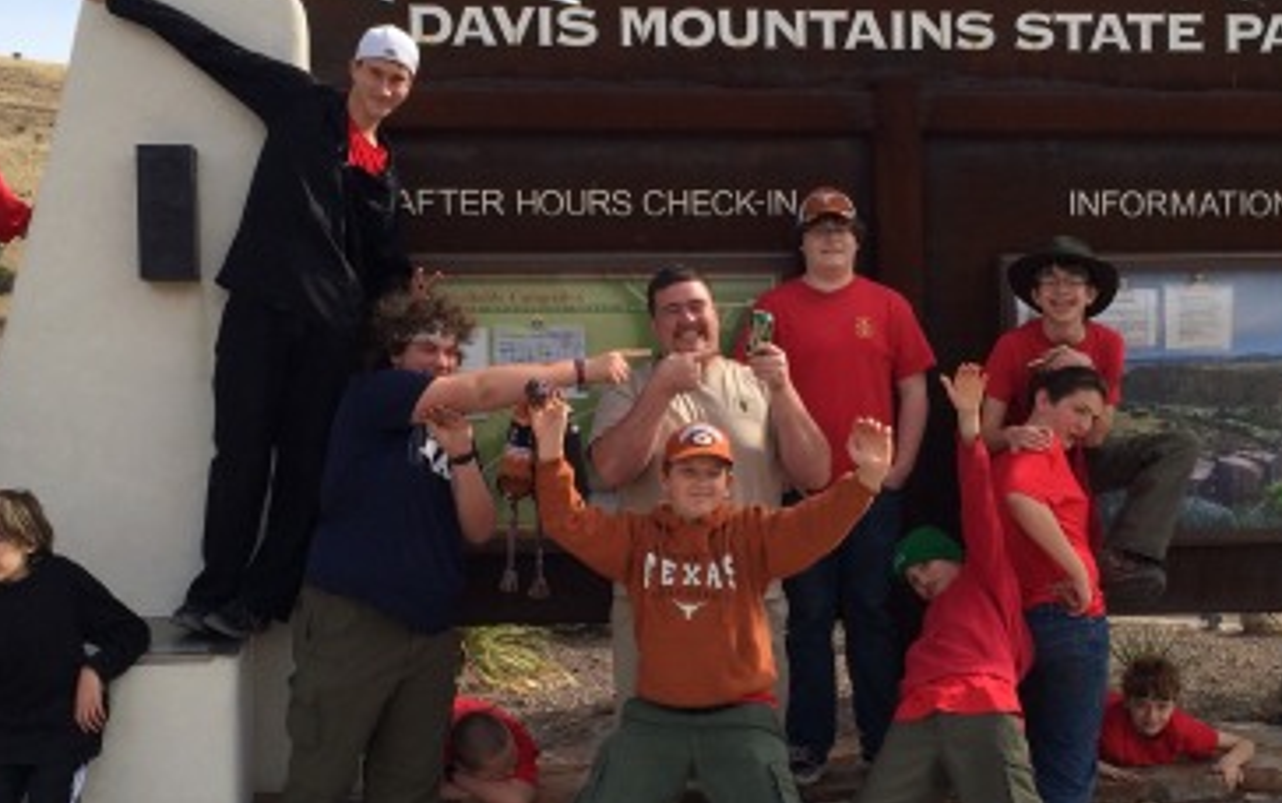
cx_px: 659
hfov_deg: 37.5
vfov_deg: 24.0
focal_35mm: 54
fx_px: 1888
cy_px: 483
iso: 32
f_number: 2.2
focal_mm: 4.15
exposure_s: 1/1709
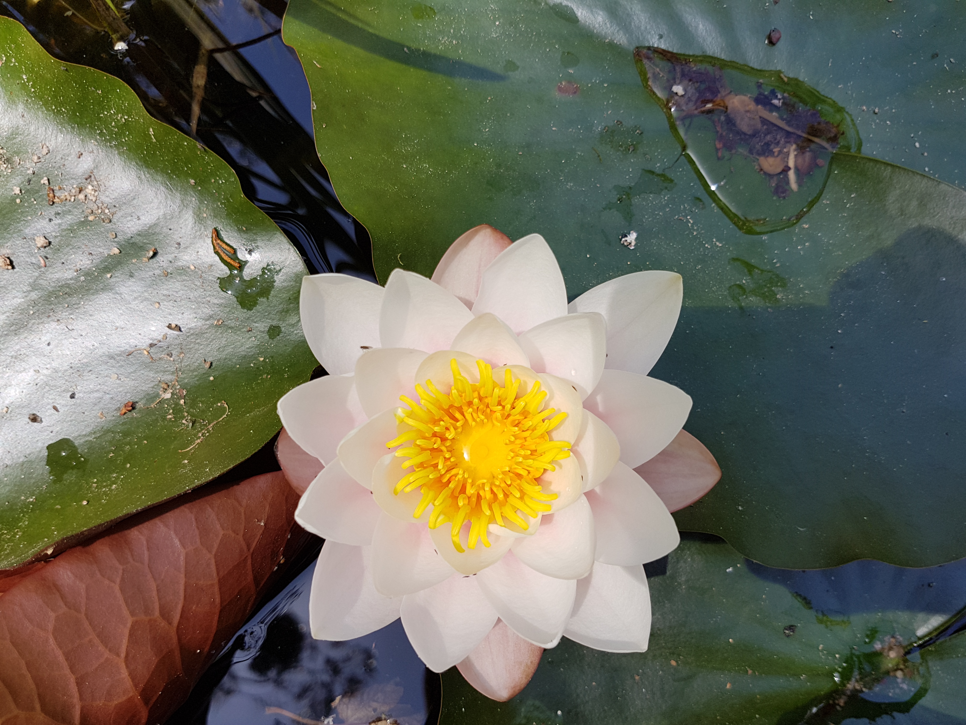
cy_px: 362
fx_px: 726
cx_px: 483
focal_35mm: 26
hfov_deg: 67.3
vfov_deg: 53.1
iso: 40
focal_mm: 4.2
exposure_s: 1/454
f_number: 1.7
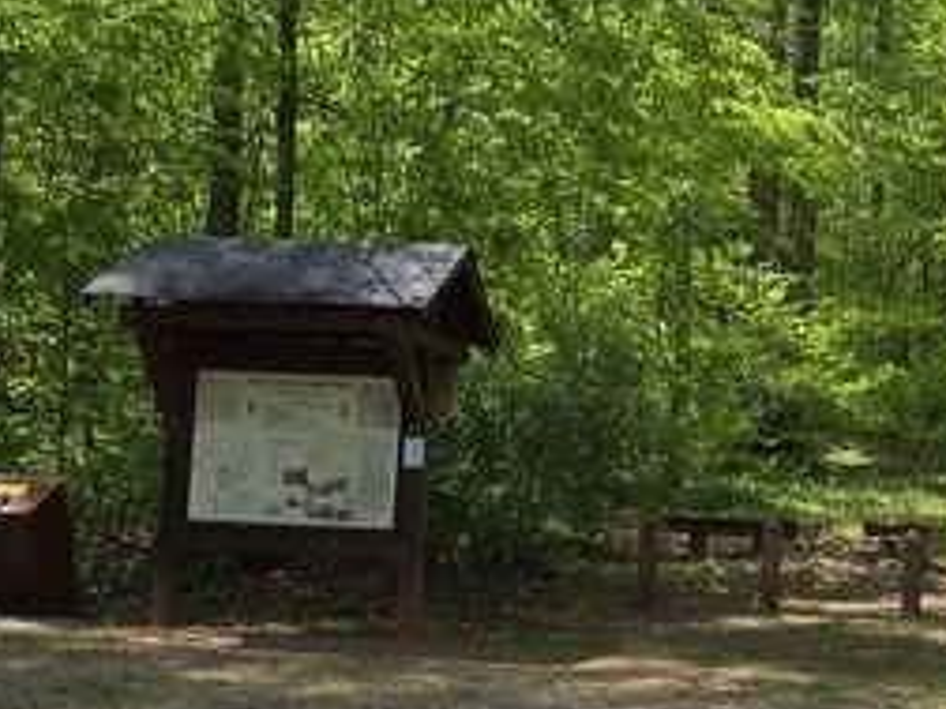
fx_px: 1995
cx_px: 698
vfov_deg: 20.1
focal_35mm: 73
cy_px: 428
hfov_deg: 26.4
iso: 25
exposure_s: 1/664
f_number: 1.8
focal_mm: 5.4
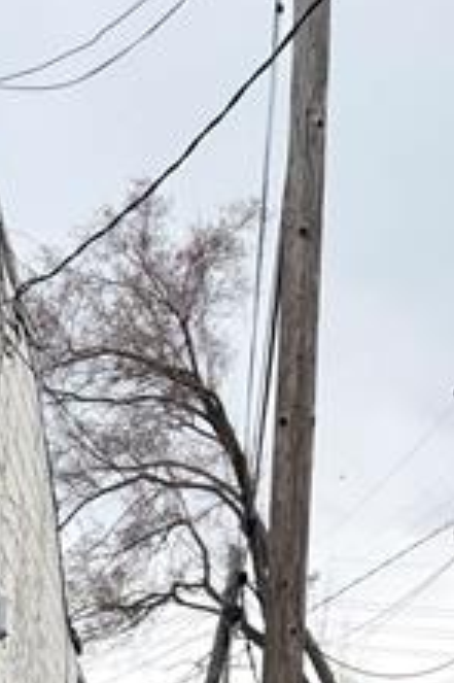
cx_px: -179
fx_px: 1781
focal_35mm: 94
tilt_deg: -7.1
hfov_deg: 13.8
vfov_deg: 18.7
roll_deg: +0.4
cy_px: 1069
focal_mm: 5.96
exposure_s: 1/1175
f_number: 1.6
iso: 50
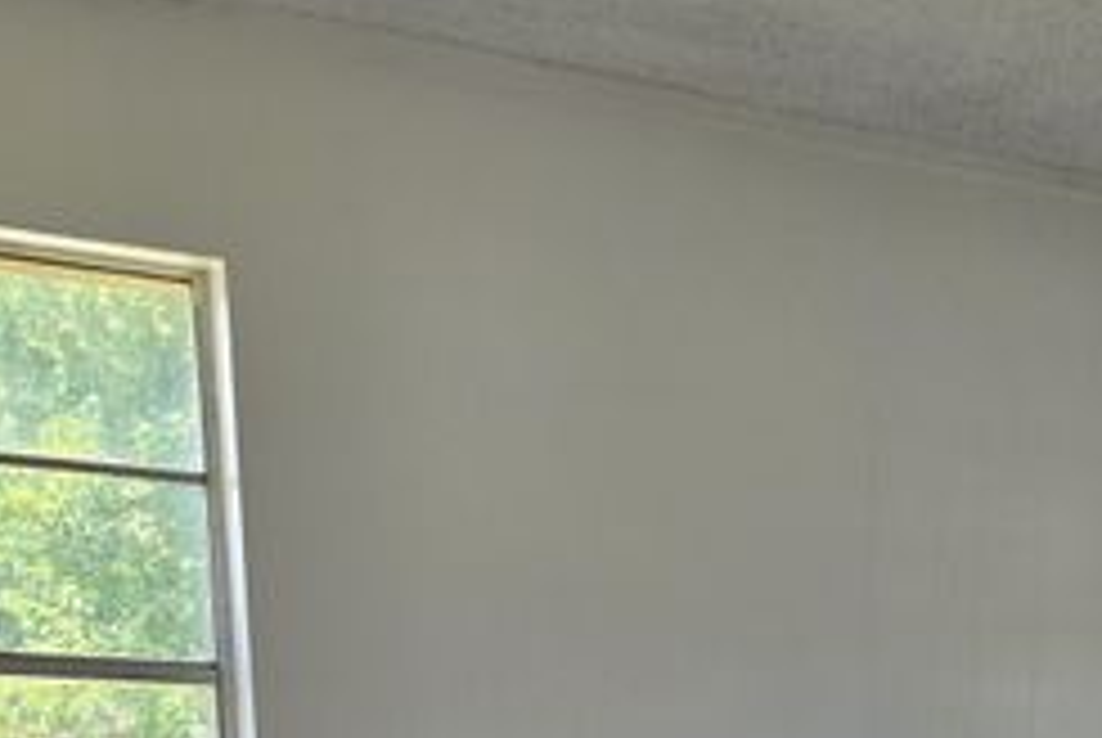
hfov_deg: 30.3
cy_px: 1343
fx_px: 1992
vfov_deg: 17.1
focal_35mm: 65
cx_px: 864
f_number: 1.7
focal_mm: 6.3
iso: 40
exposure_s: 1/180
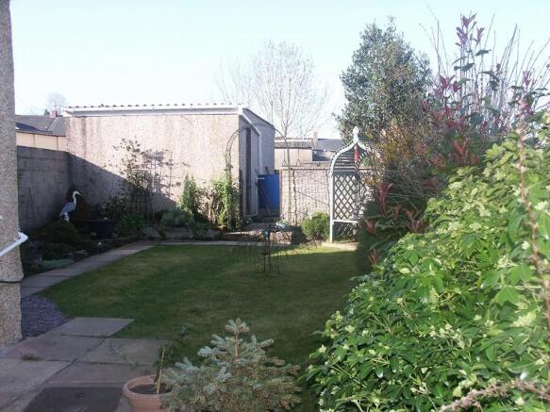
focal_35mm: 34
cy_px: 206
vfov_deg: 41.8
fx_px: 540
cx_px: 275
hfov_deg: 54.0
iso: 200
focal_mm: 8.83
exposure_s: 1/500
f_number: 4
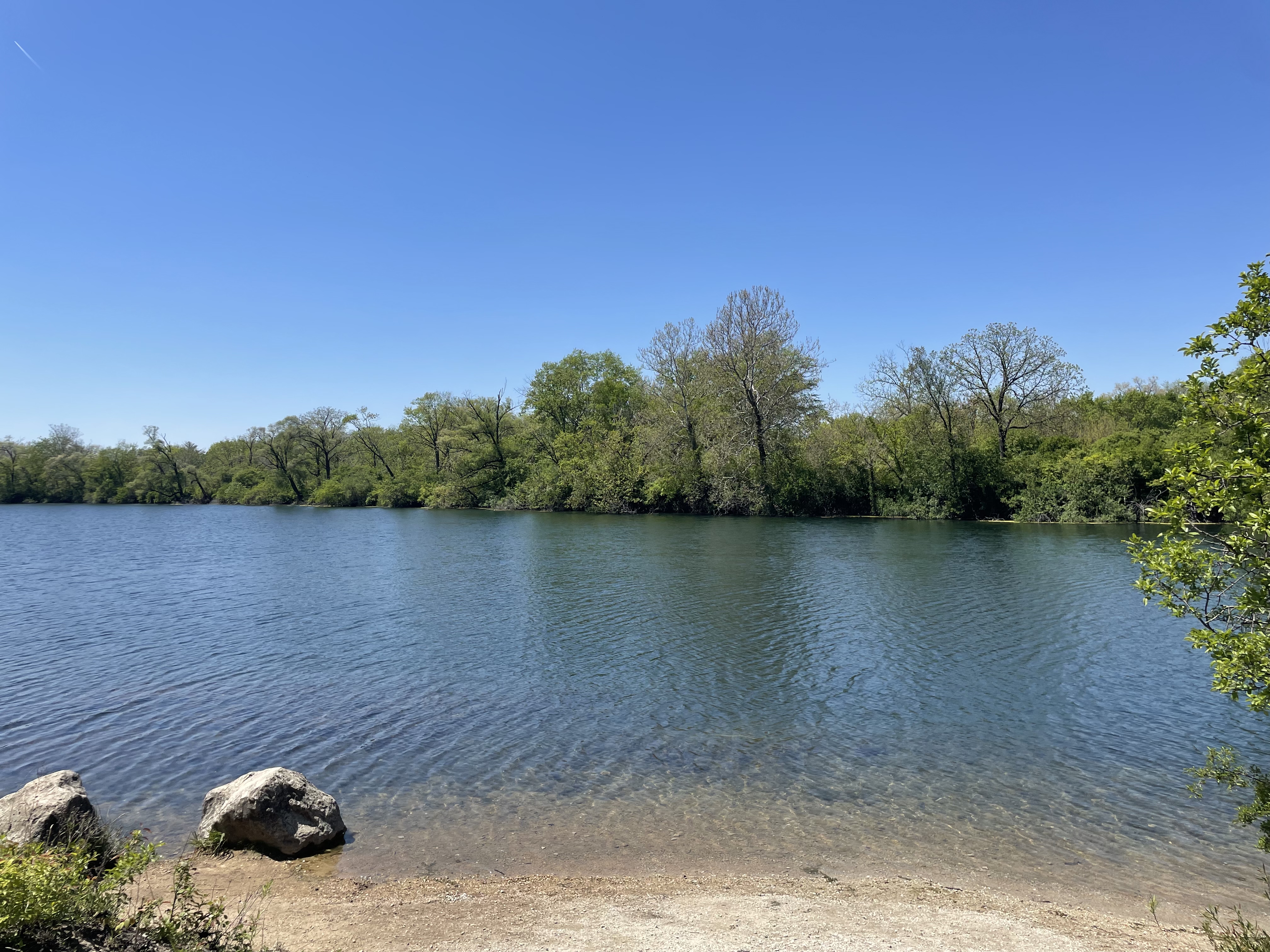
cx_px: 635
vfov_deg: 53.1
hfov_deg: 67.3
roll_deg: +0.7
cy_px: 476
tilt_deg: +1.4
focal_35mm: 26
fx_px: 954
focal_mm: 4.2
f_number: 1.6
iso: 32
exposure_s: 1/3509
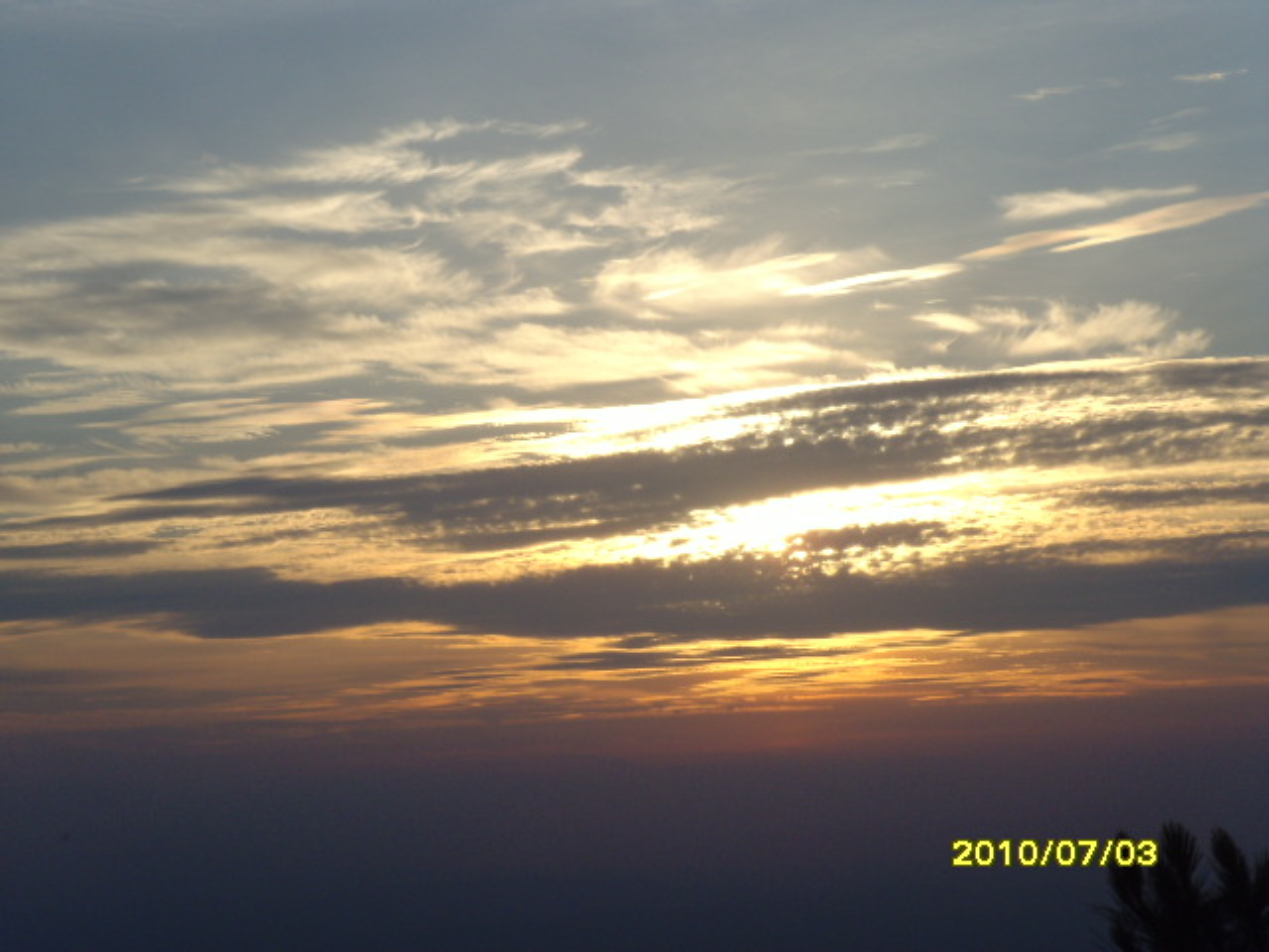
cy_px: 476
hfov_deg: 16.8
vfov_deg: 12.7
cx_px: 634
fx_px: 4289
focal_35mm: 117
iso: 80
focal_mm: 19.8
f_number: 8
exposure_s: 1/250
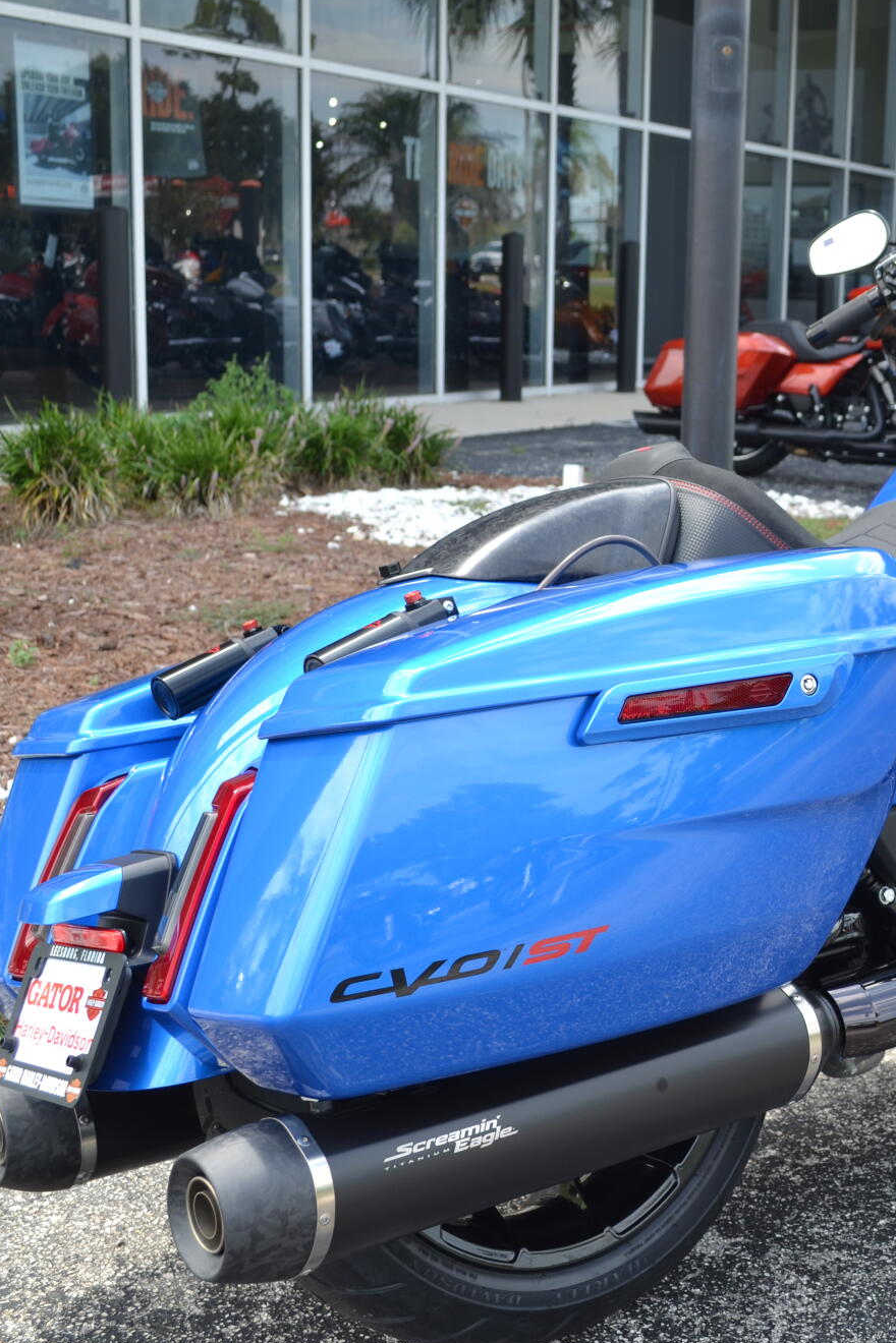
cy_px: 674
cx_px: 782
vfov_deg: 39.6
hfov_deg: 26.2
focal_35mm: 50
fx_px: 1867
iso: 100
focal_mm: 22
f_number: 5.6
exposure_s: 1/125
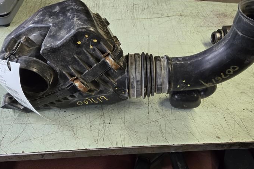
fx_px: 198
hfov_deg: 65.3
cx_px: 141
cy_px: 82
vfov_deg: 46.4
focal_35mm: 28
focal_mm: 5.4
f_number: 1.8
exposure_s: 1/120
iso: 500
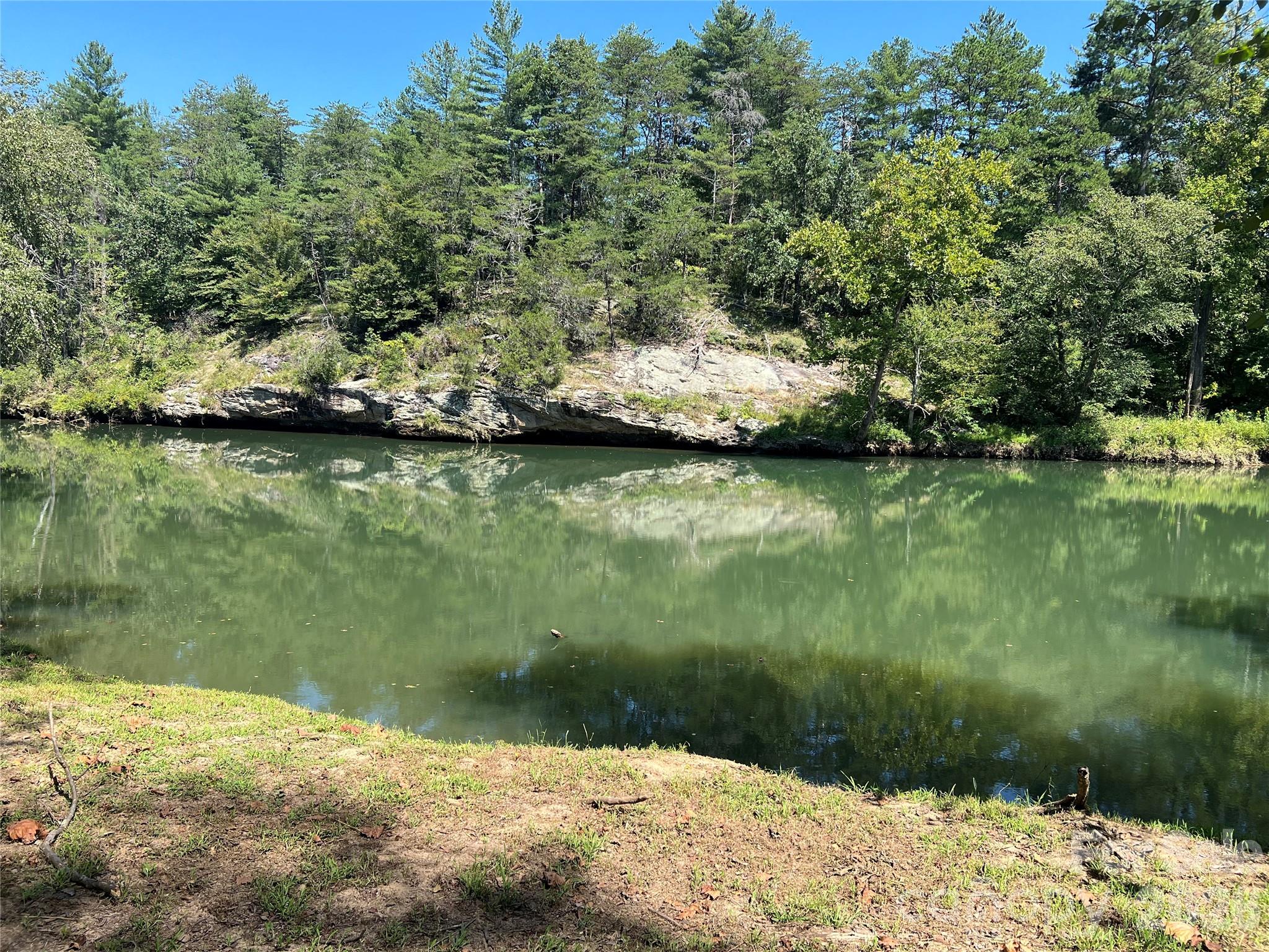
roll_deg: -1.9
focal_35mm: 26
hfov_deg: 67.3
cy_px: 476
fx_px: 953
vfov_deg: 53.1
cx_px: 634
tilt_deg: -6.4
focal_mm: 5.7
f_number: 1.5
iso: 50
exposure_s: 1/1449
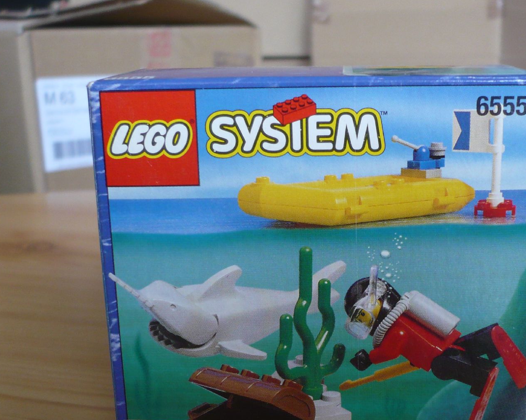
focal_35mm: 53
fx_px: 825
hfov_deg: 35.2
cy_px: 265
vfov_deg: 28.5
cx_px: 323
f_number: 2.8
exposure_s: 1/30
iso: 160
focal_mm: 5.8
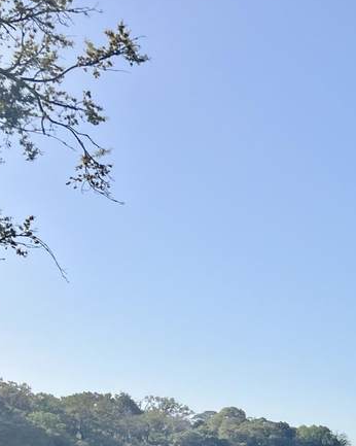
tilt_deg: +2.1
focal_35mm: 75
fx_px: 988
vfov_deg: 24.4
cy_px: 430
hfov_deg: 17.5
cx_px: 593
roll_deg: -0.6
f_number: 1.5
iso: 50
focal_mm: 5.7
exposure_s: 1/5319
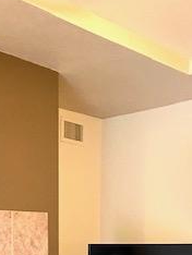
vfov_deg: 25.4
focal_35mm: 71
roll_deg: -0.3
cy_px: 279
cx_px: 58
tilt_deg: -3.6
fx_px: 524
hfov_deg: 20.7
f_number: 1.8
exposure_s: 1/30
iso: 640
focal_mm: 4.25
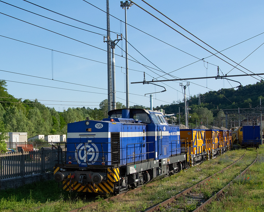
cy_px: 107
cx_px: 114
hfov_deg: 40.3
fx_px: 359
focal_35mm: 46
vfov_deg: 32.8
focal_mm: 15.1
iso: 200
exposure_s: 1/500
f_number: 8
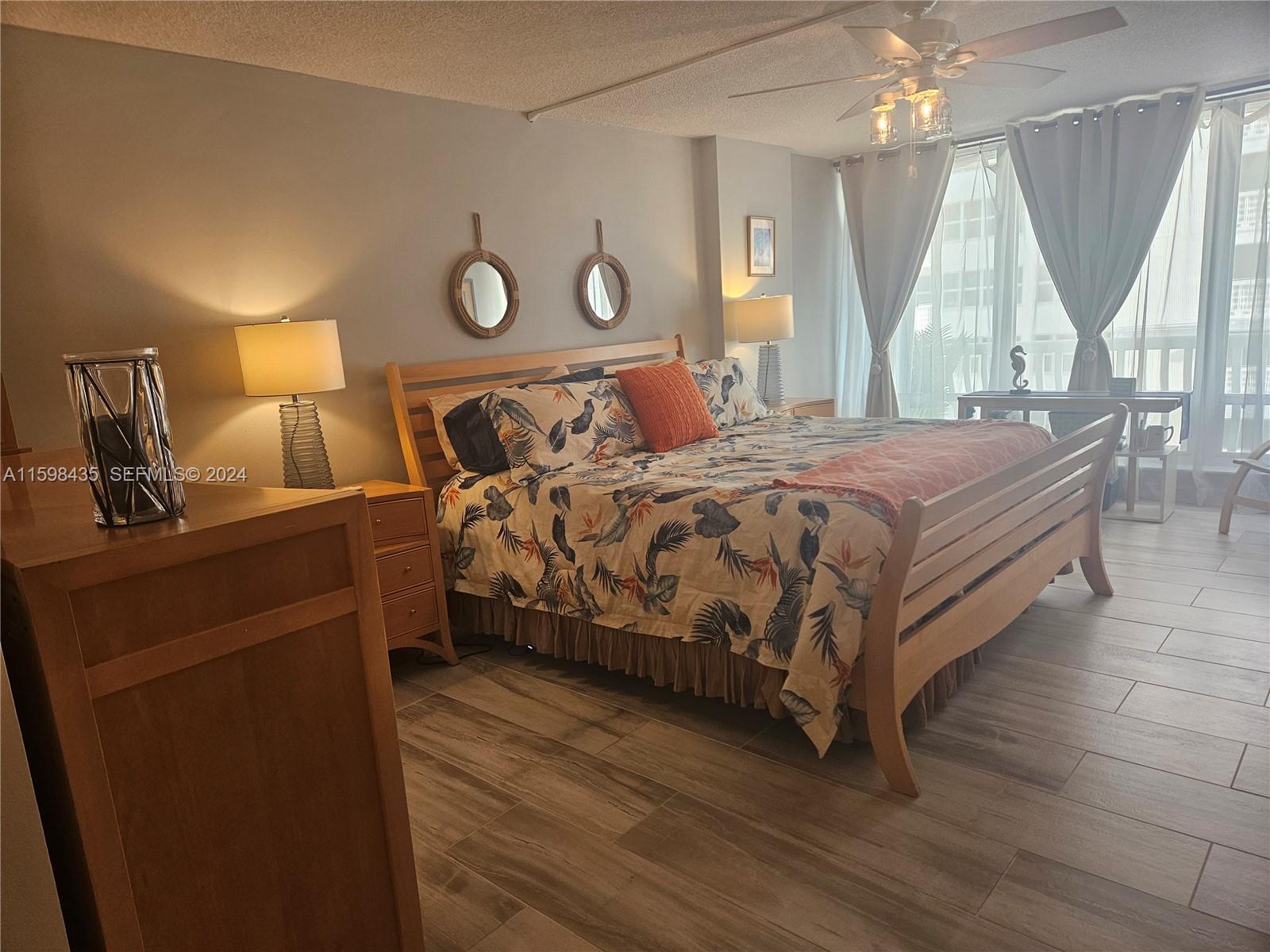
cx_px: 635
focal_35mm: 23
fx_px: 844
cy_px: 476
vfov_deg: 58.9
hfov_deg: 73.9
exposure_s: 1/120
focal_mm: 5.4
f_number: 1.8
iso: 125
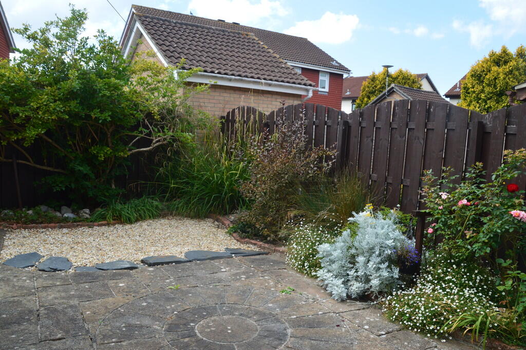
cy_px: 175
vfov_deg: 47.9
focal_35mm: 27
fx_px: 394
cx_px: 263
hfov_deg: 67.4
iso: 400
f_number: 10
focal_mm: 18
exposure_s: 1/250
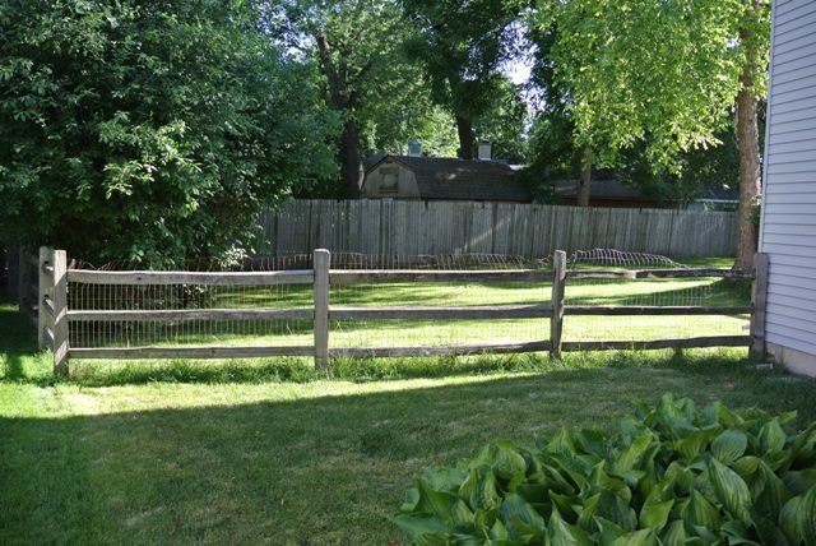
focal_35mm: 29
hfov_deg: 63.6
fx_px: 658
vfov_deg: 45.0
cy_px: 273
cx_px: 408
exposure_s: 1/320
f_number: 3.5
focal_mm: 11
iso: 200
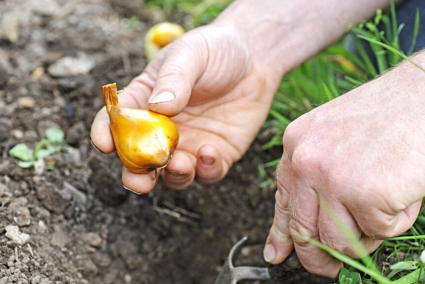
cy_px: 145
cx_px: 245
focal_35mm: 83
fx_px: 980
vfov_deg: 16.5
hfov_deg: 24.4
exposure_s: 1/125
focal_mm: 60
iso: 100
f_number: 5
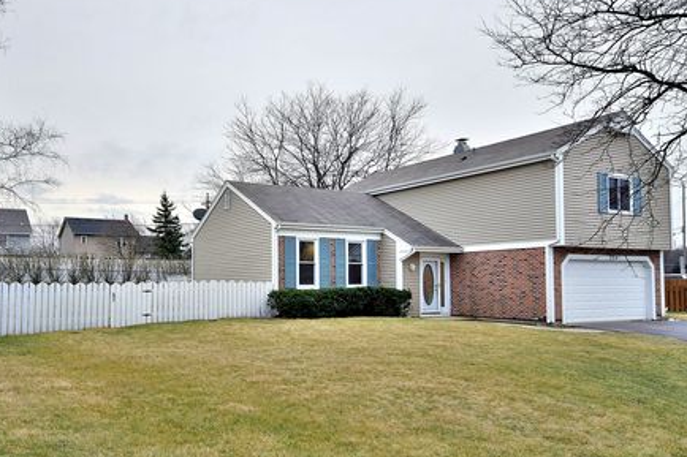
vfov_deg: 42.2
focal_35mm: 31
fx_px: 591
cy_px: 263
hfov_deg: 59.9
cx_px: 285
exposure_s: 1/125
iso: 160
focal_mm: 14
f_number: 5.6
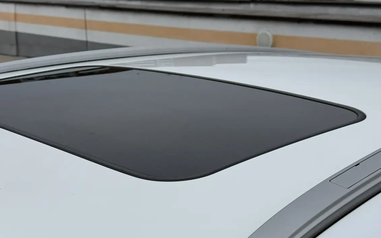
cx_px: 145
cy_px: 169
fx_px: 675
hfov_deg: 31.4
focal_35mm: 65
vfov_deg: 19.9
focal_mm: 6.76
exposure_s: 1/1377
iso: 100
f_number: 1.78
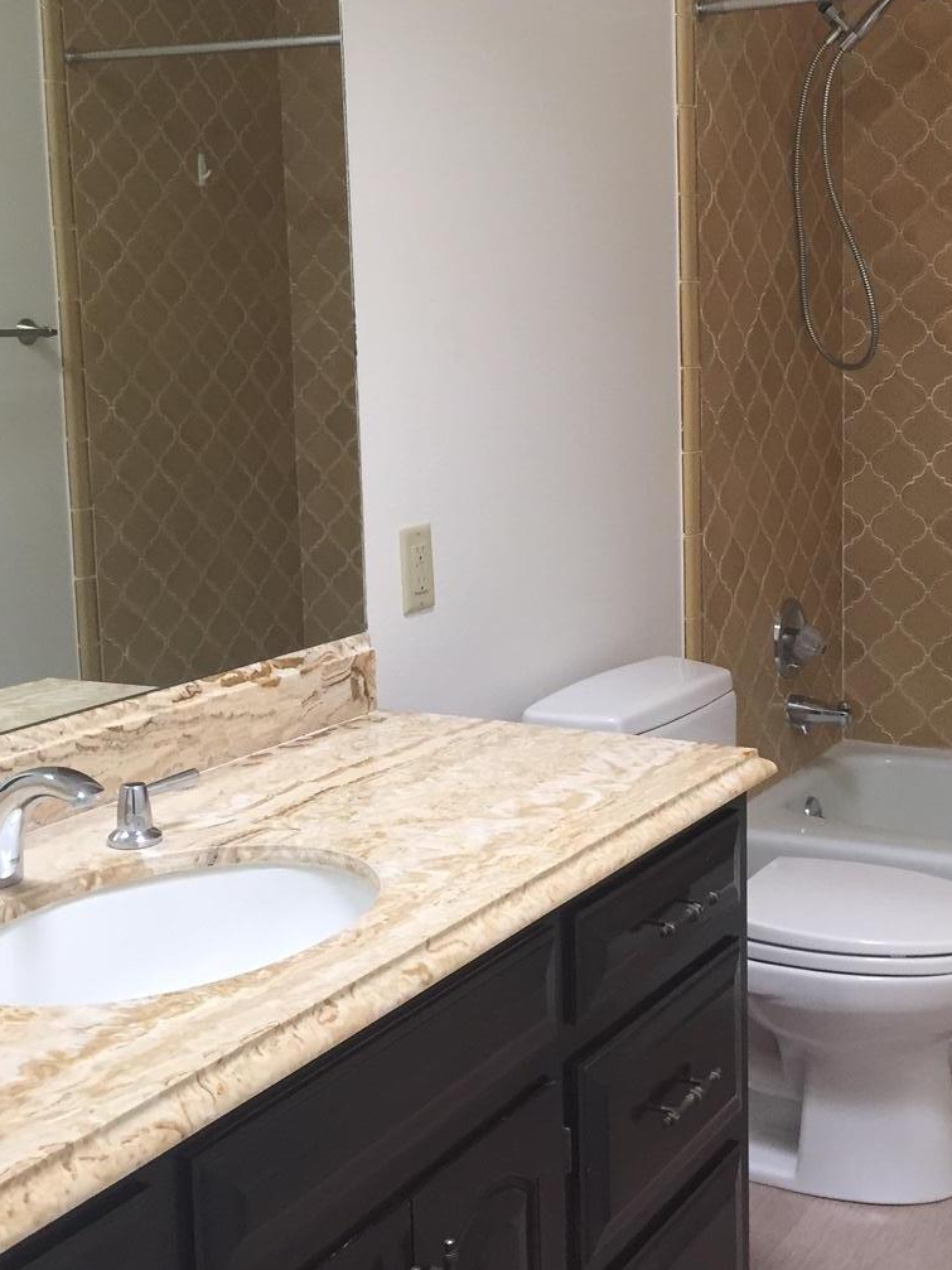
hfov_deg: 30.6
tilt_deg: -8.3
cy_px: 575
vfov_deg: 40.4
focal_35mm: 47
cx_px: 647
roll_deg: +0.6
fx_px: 1724
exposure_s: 1/30
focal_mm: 4.15
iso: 100
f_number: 2.2
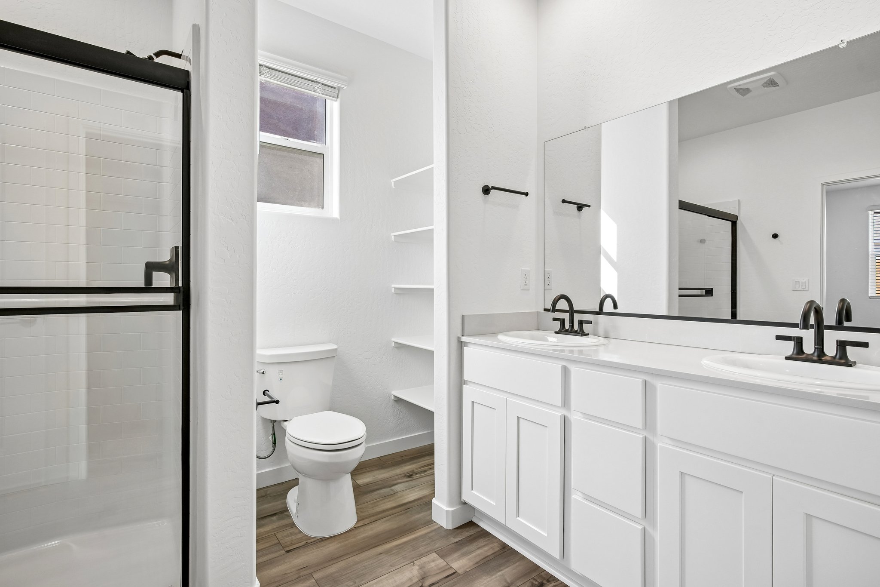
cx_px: 440
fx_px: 415
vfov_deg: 70.4
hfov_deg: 93.3
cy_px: 294
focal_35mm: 17
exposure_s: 1/30
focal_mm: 17
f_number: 8
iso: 160
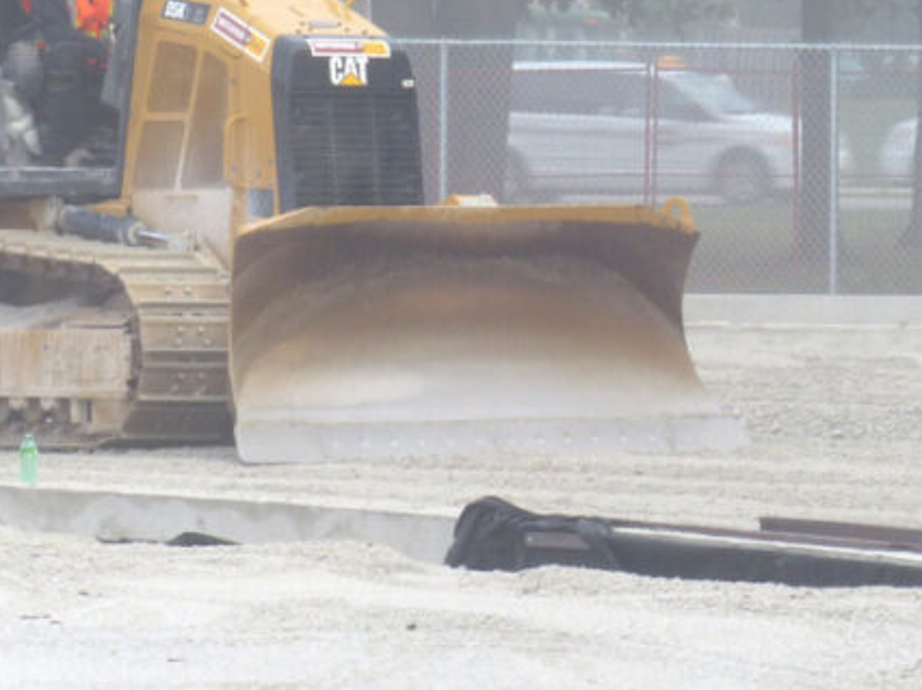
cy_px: 420
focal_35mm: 589
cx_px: 649
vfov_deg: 2.5
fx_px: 15679
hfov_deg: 3.4
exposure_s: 1/80
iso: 200
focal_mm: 44
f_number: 7.1
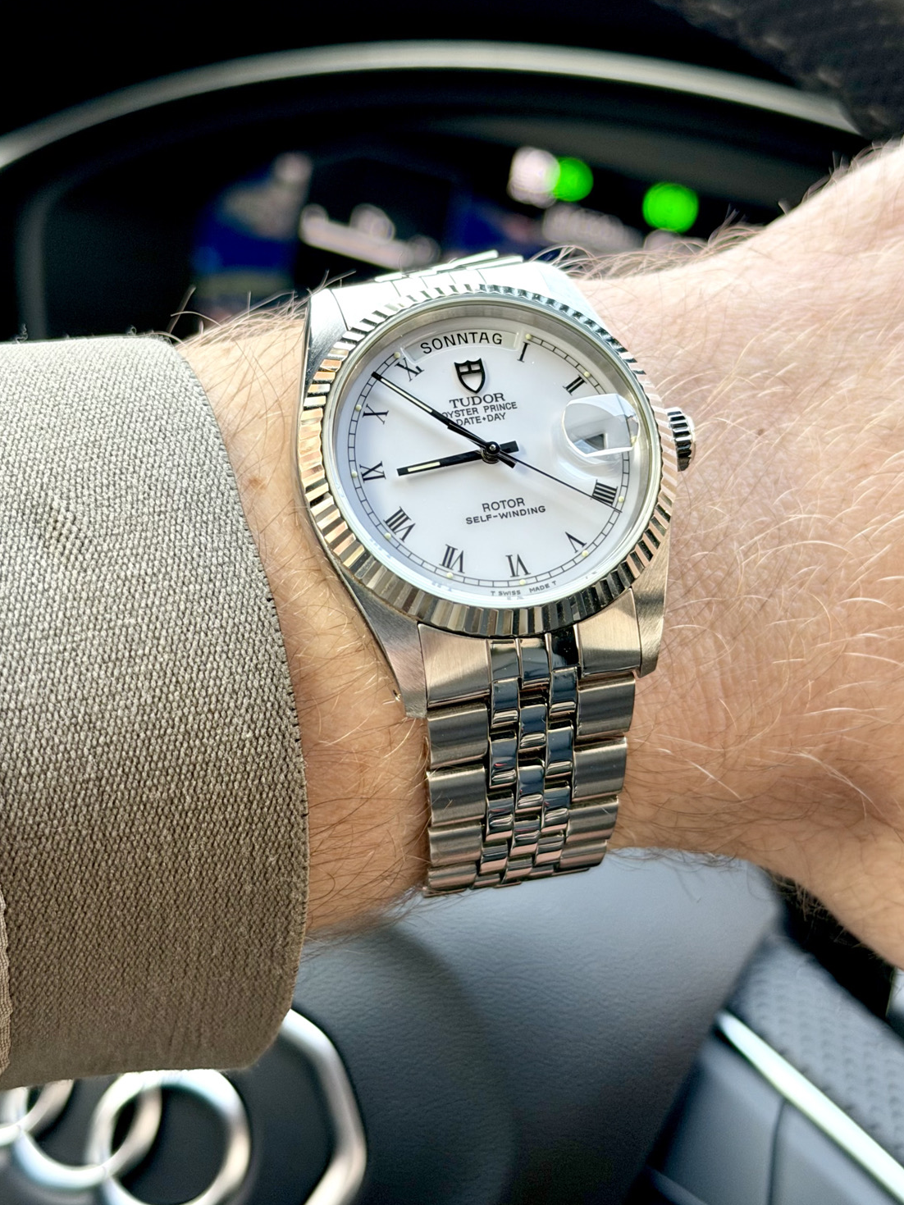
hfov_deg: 29.7
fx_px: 1706
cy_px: 603
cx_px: 457
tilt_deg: -26.2
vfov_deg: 38.9
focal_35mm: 49
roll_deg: +0.5
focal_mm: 6.76
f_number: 1.78
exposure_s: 1/60
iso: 160
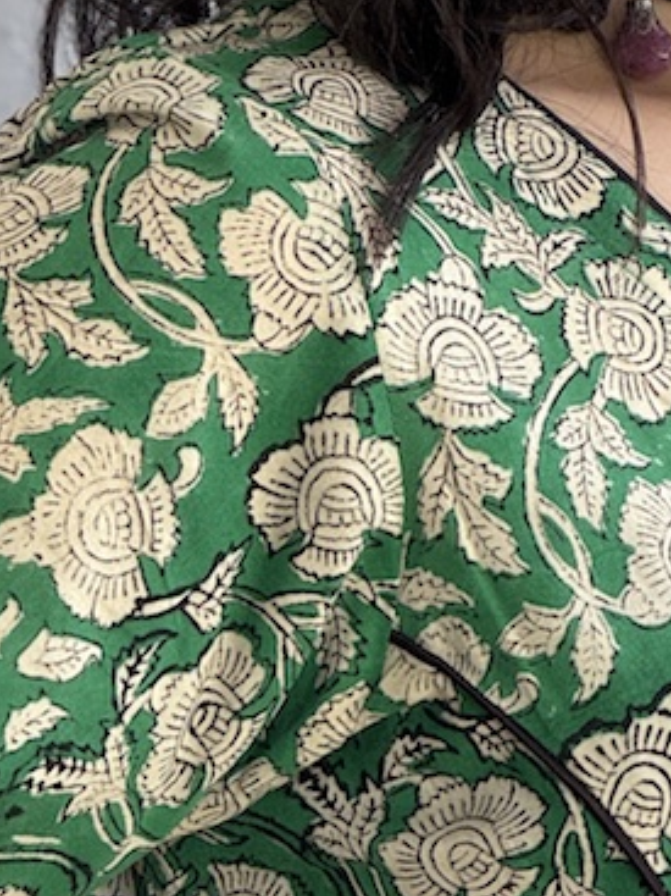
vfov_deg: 9.3
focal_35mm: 209
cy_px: 1187
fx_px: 5405
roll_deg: +0.3
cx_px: 274
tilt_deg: -12.7
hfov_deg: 7.1
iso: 64
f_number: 2.8
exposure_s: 1/99
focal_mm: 9
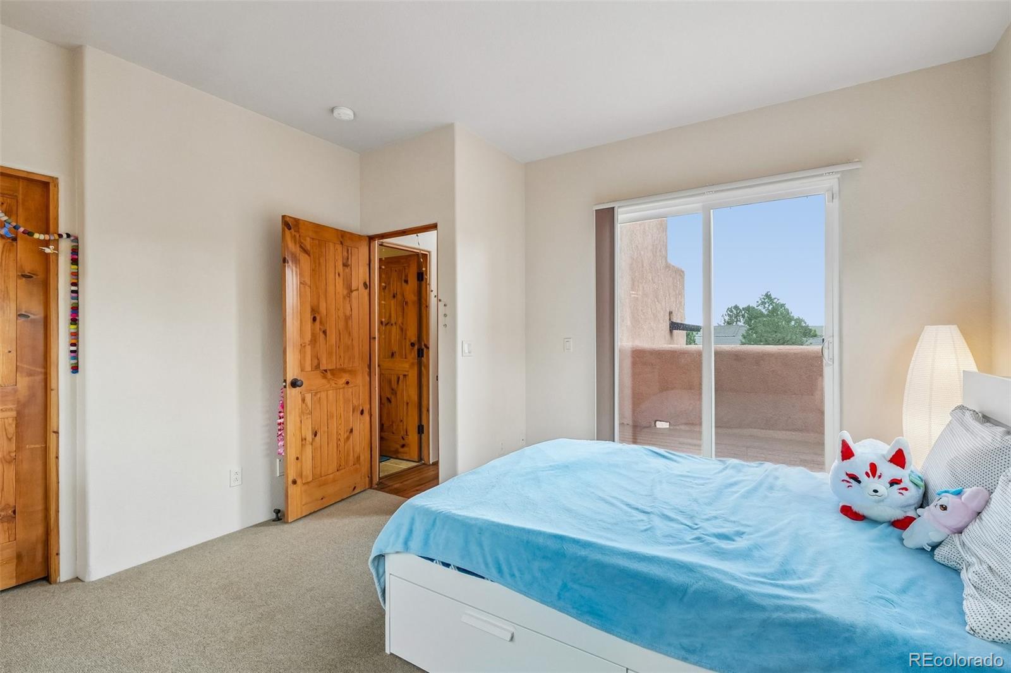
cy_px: 336
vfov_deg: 77.3
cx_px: 506
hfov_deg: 100.4
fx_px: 421
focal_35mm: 15
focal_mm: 10
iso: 800
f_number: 8
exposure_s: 1/4
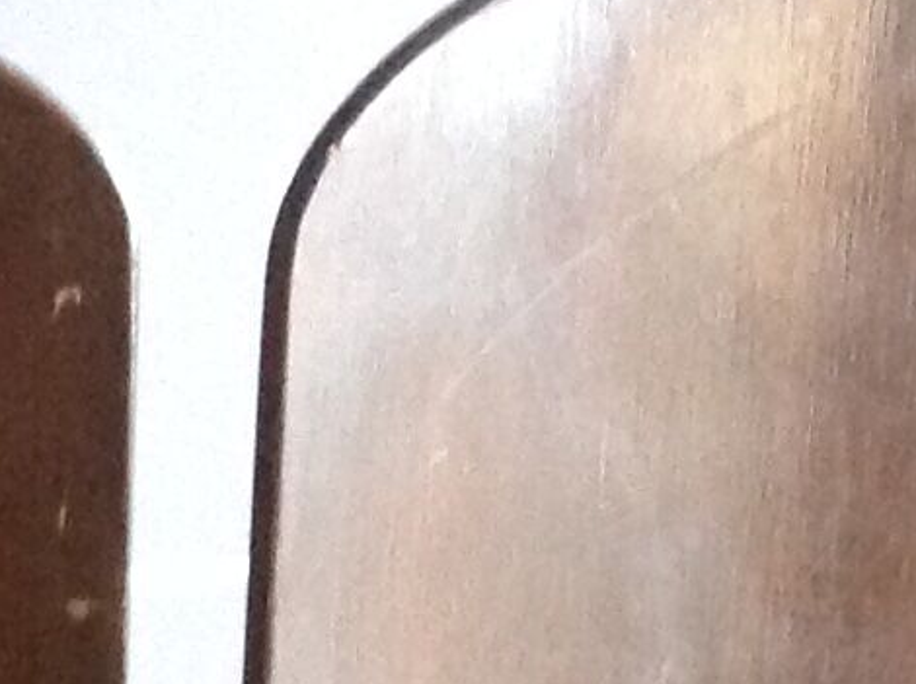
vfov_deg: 7.2
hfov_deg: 9.7
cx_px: -750
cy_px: 1674
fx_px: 5099
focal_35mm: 193
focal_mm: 4.28
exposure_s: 1/15
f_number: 2.4
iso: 400
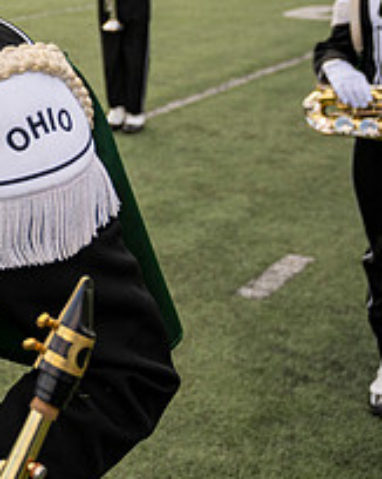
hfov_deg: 19.8
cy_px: 41
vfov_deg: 28.4
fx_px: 905
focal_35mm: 64
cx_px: -230
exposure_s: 1/2000
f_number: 4
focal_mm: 24
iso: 500
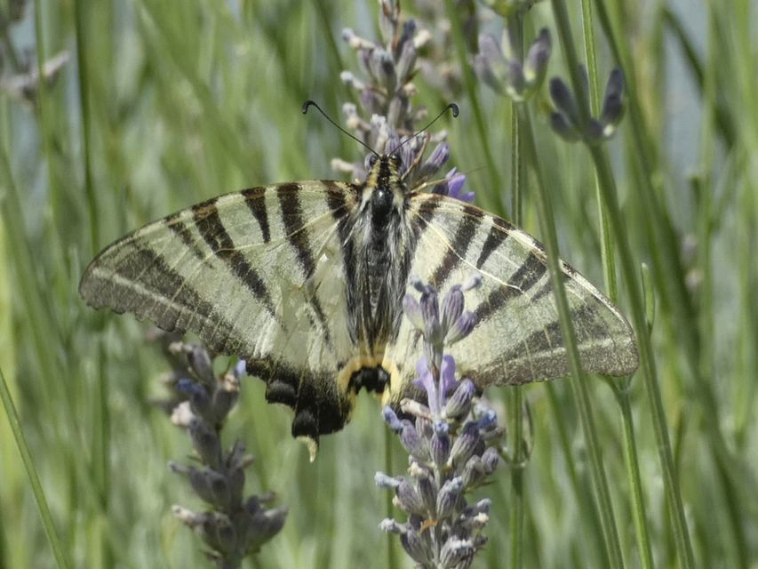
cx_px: 379
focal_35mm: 200
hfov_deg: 9.9
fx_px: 4380
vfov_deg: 7.4
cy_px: 284
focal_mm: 35.8
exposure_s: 1/160
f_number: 5.5
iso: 80
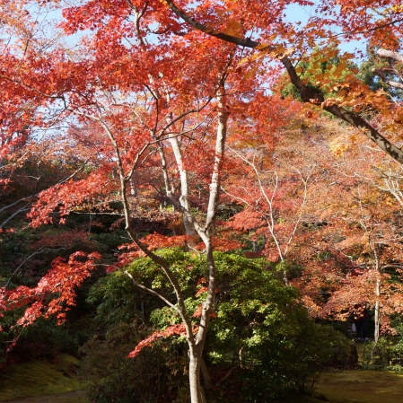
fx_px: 672
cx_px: 189
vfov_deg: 33.3
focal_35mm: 51
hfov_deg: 33.4
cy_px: 243
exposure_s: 1/200
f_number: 7.1
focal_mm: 18
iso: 200
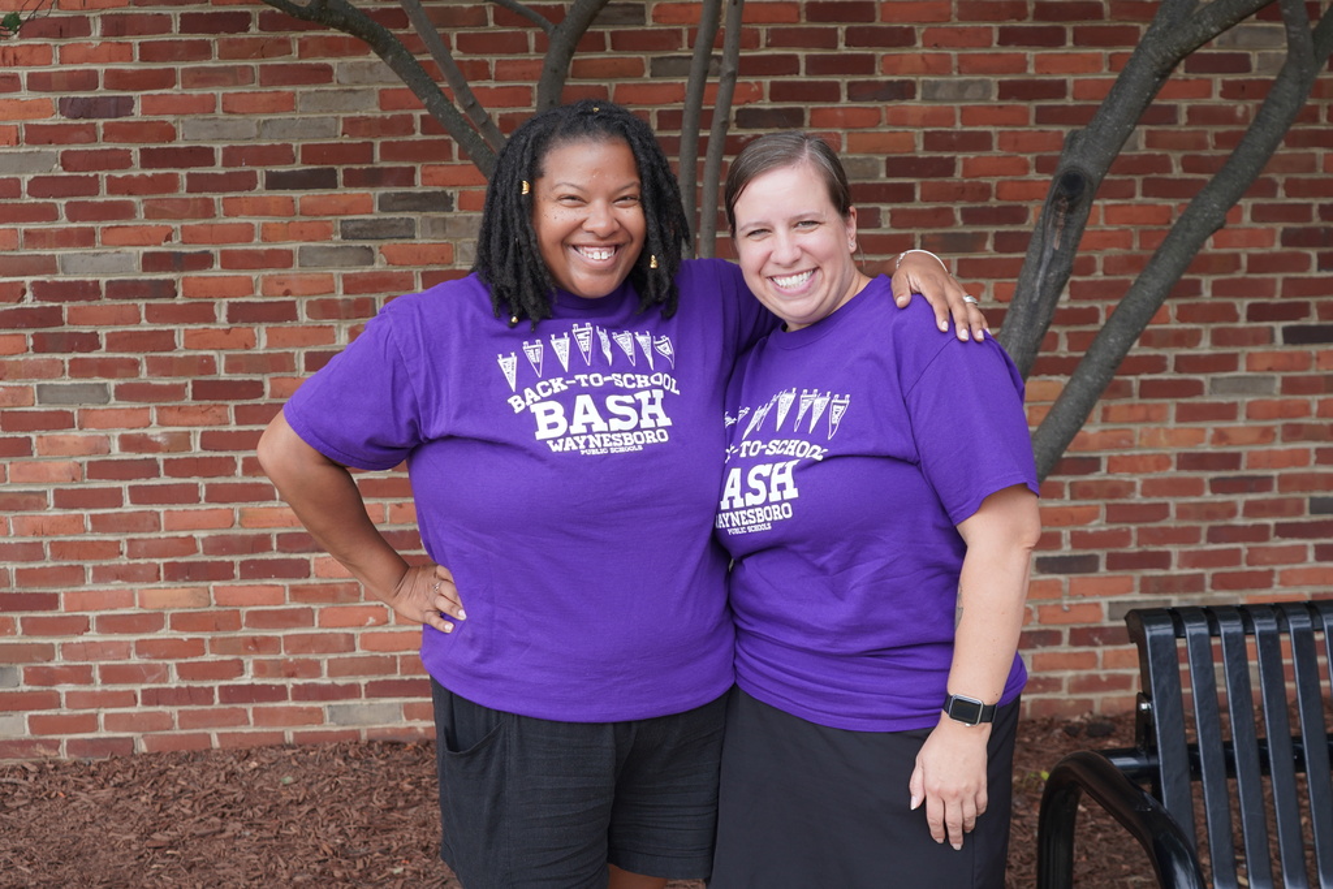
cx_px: 666
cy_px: 444
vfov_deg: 31.9
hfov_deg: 46.4
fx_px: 1555
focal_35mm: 42
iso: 100
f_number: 4
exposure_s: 1/160
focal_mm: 28
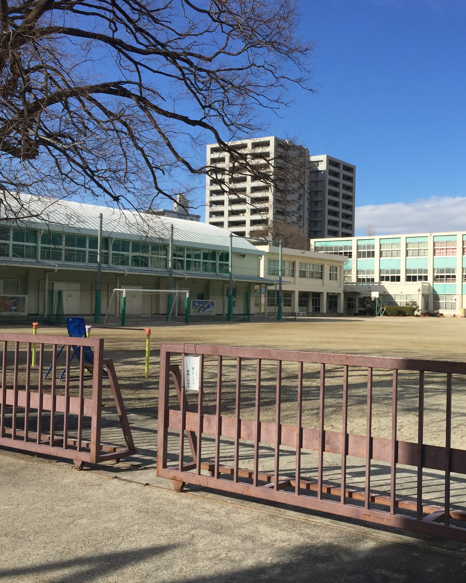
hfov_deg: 37.6
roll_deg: -2.1
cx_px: 381
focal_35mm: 38
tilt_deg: +1.8
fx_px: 655
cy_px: 293
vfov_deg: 47.9
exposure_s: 1/2825
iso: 32
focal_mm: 4.15
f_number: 2.2
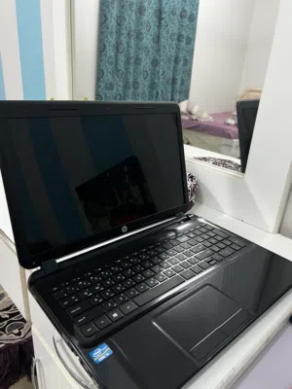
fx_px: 292
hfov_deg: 53.1
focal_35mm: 26
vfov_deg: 67.3
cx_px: 146
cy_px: 194
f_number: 1.5
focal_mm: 5.7
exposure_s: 1/50
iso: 500
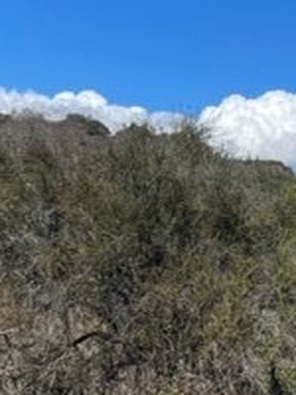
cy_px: 275
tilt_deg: +0.1
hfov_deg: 17.8
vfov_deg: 23.4
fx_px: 946
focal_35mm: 83
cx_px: 182
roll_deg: -1.3
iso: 32
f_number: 1.6
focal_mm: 5.1
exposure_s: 1/3257
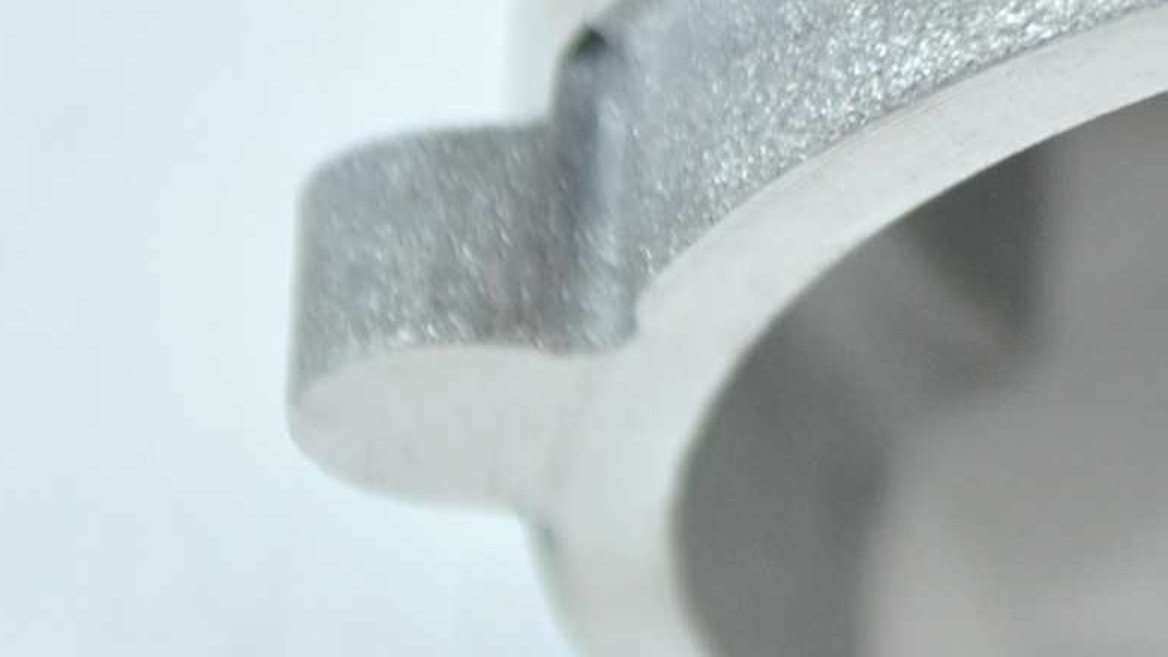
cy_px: -567
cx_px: 1954
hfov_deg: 6.0
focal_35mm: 353
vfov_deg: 3.4
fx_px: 10932
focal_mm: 46
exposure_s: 1/25
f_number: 5.3
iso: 200
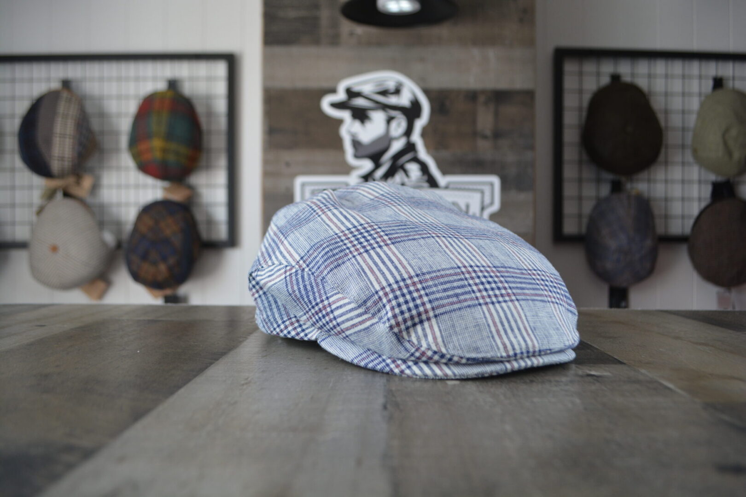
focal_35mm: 30
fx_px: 622
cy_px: 248
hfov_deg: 61.9
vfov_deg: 43.6
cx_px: 373
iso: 400
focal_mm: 20
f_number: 5
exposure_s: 1/100
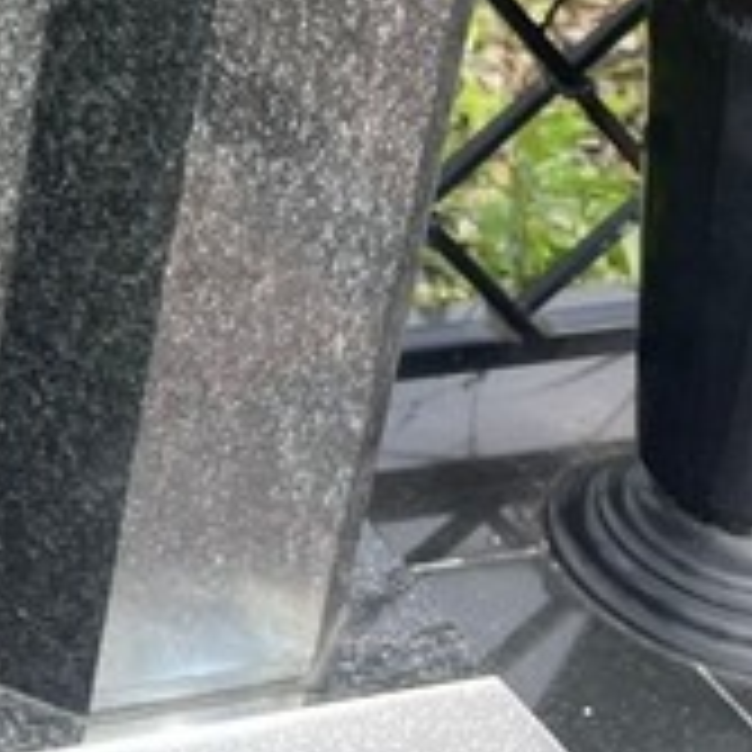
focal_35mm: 110
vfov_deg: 14.5
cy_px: -464
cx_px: -459
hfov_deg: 14.5
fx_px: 2704
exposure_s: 1/670
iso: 32
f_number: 1.6
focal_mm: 4.2
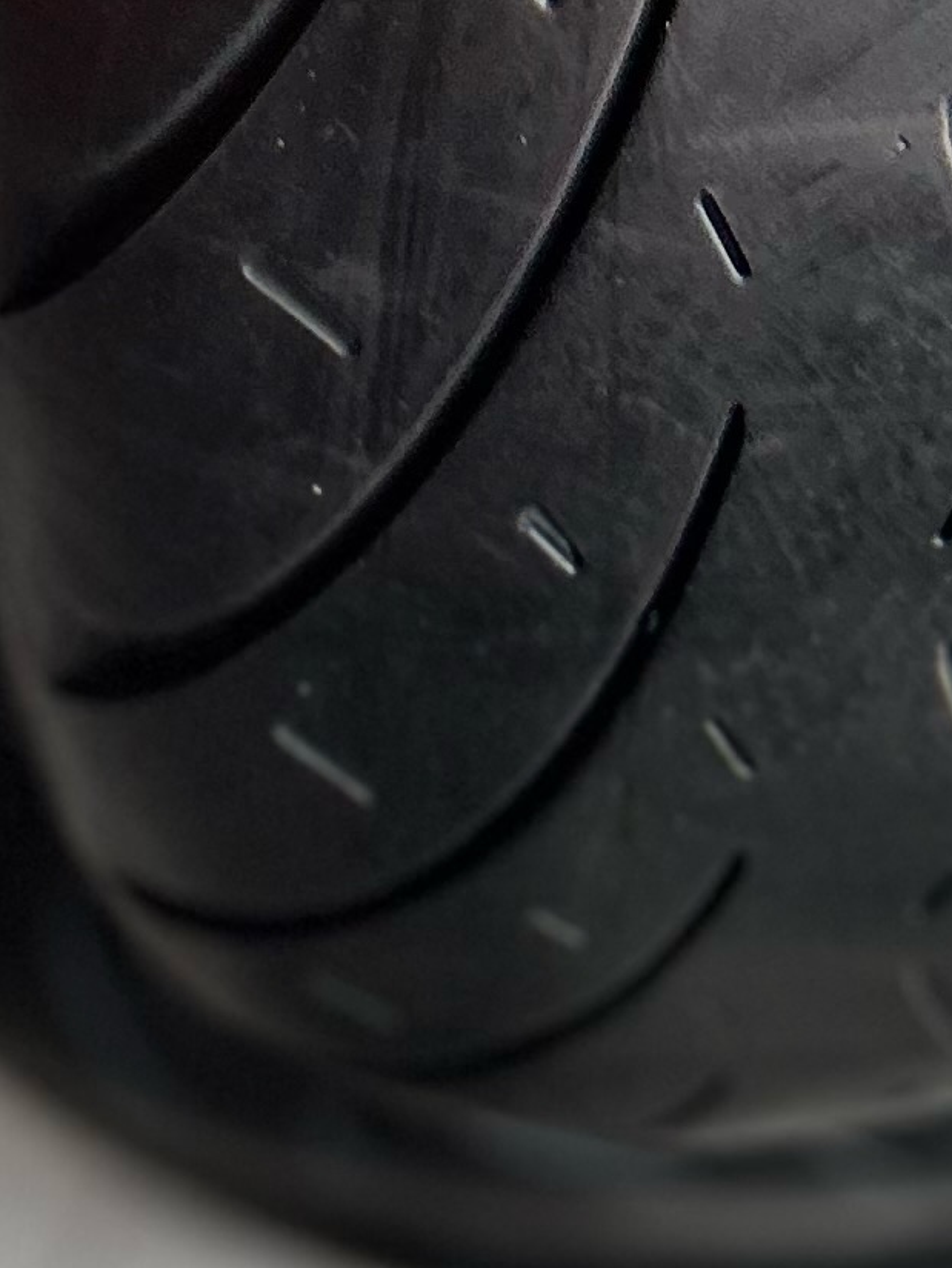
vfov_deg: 14.1
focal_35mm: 127
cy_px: -841
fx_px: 4656
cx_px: 700
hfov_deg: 11.6
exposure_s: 1/100
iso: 100
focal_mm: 5.7
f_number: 1.5
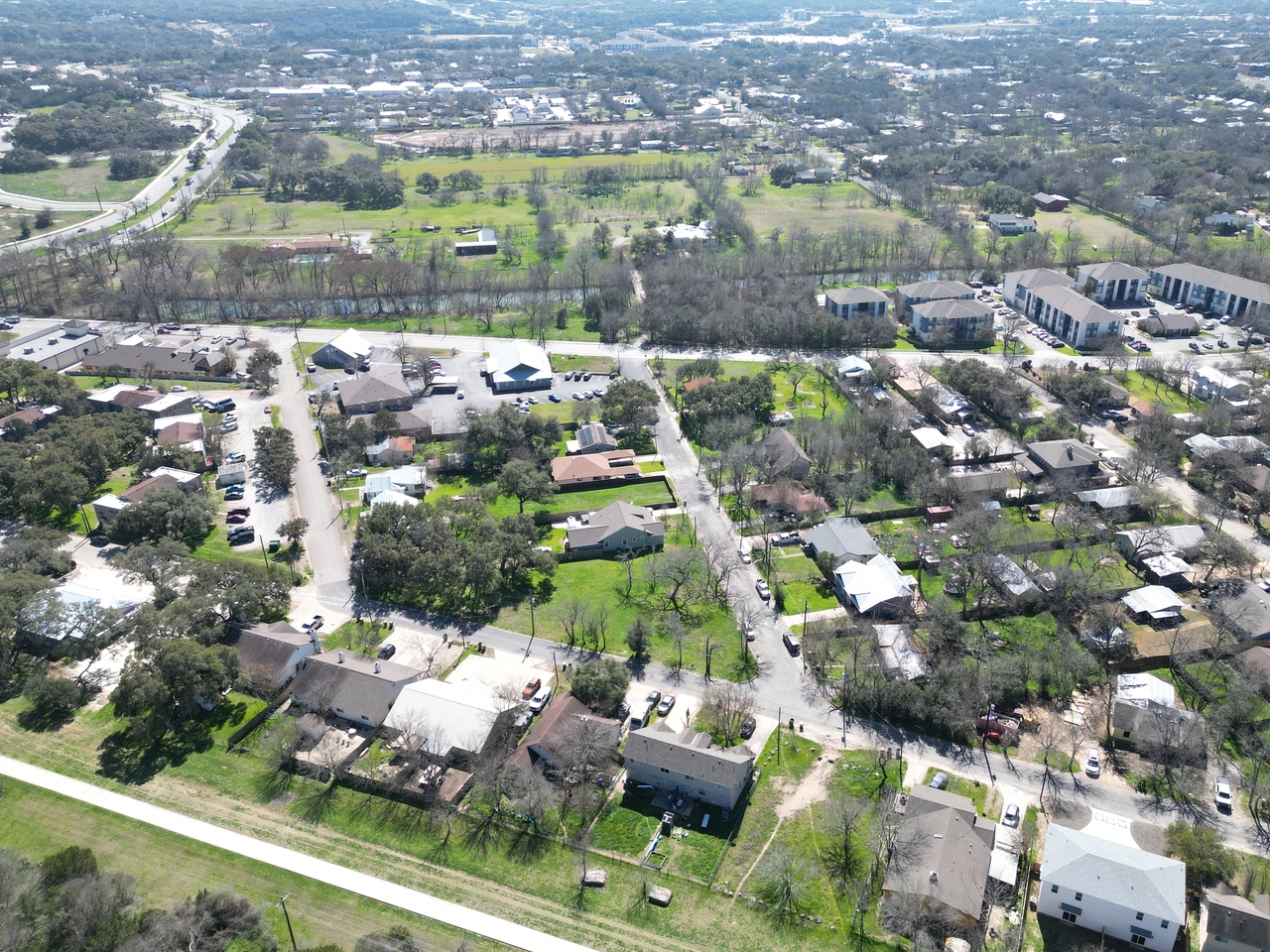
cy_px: 479
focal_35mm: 27
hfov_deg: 65.1
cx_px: 705
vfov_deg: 51.4
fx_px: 991
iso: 200
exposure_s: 1/2500
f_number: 1.7
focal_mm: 6.72
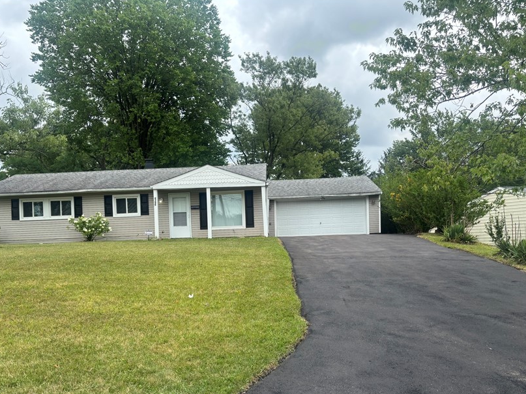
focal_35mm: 33
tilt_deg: +0.9
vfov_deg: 42.6
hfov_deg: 55.1
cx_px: 220
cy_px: 246
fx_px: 501
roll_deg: +2.6
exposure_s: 1/1263
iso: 50
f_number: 1.6
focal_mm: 5.96
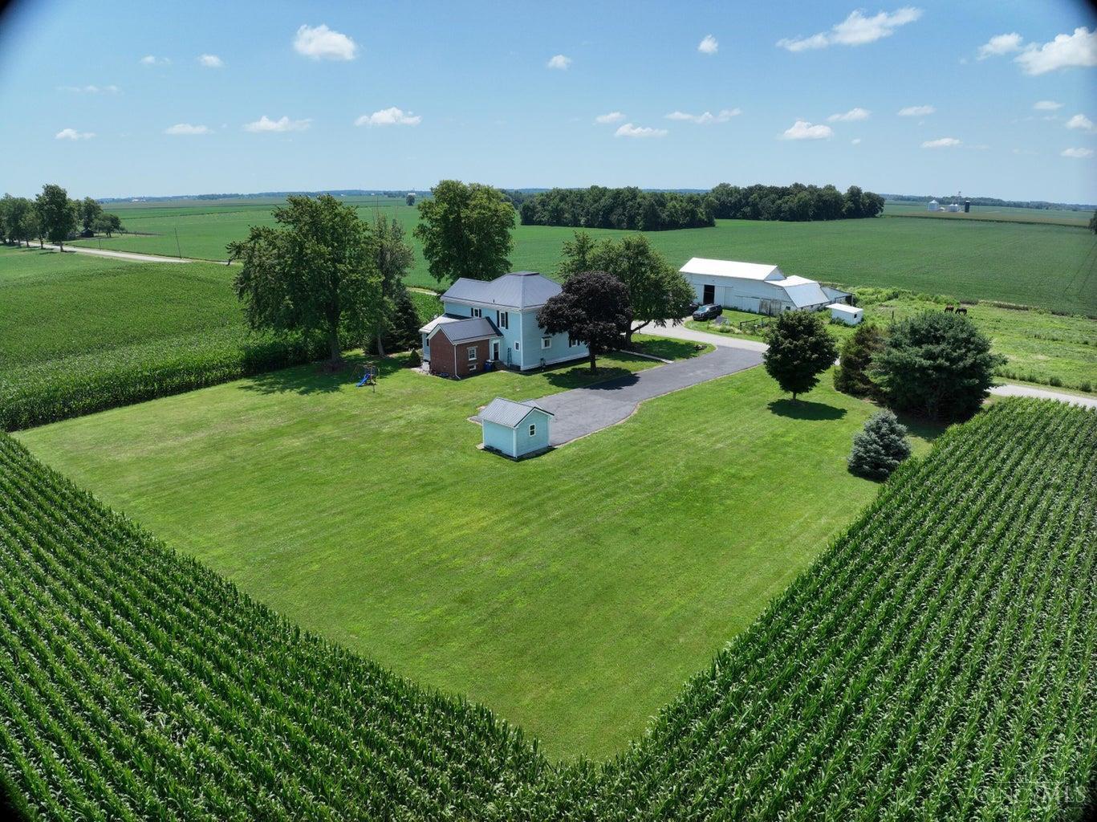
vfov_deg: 56.8
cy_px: 411
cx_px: 548
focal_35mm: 24
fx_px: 760
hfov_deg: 71.6
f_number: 3.5
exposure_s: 1/2000
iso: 100
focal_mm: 12.29
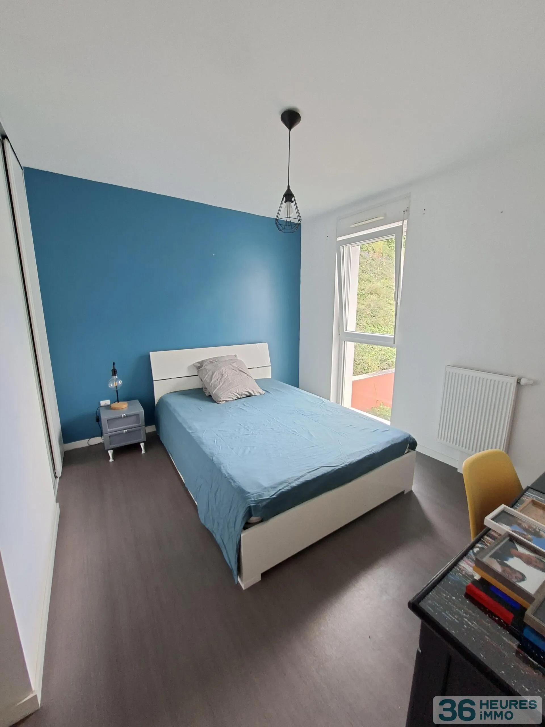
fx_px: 273
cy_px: 364
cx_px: 272
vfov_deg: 106.2
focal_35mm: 13
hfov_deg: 89.9
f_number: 2.2
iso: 125
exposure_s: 1/40
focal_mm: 1.74
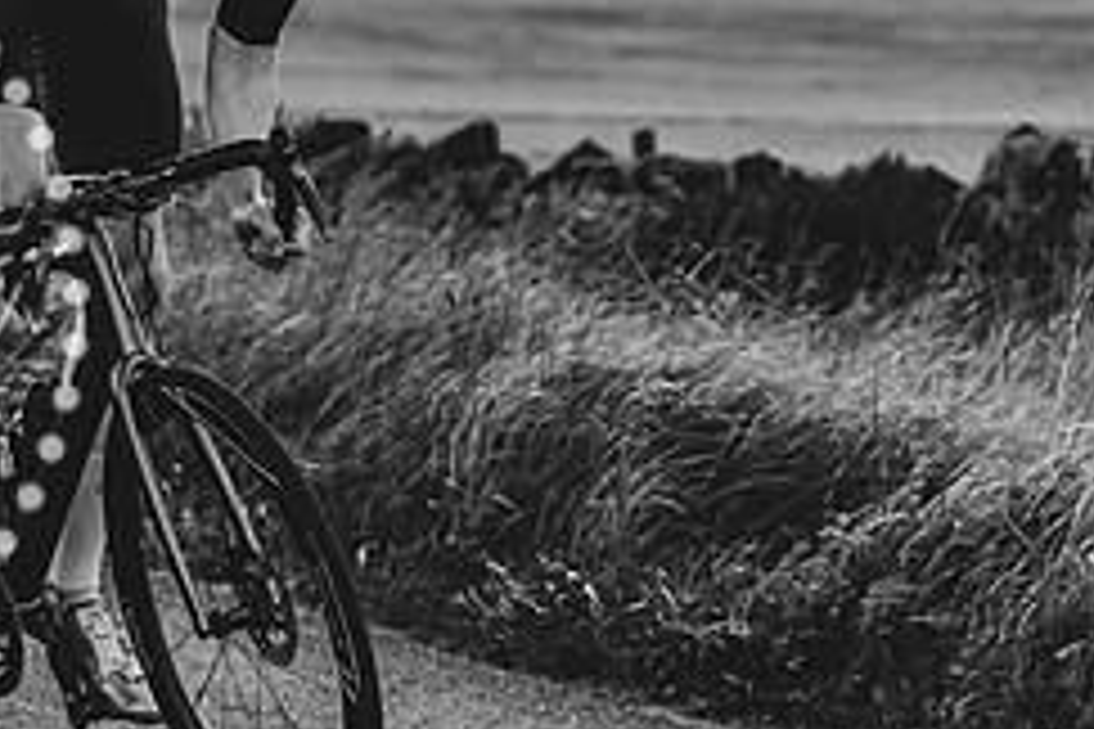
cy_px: 46
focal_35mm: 193
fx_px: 5865
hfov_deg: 10.6
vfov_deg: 7.1
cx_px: 163
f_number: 3.2
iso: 400
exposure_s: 1/1250
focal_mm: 70
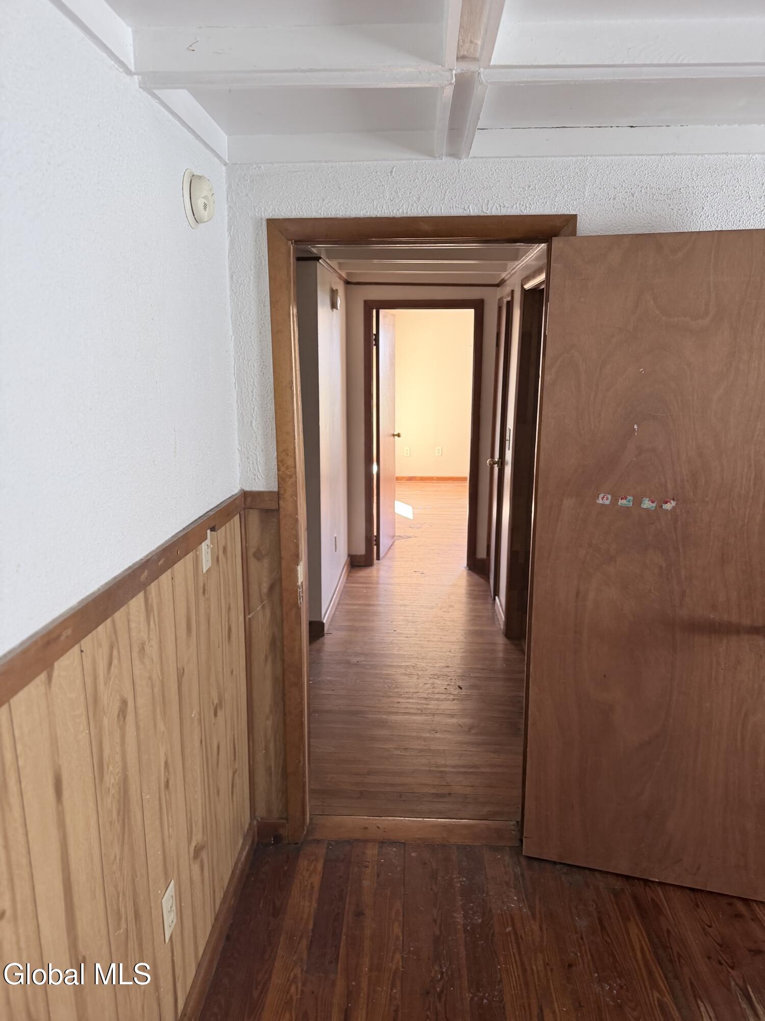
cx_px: 382
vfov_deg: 71.6
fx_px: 707
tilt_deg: -13.5
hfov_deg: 56.8
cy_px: 510
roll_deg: -0.4
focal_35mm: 24
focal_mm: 6.76
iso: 200
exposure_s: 1/83
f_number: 1.78
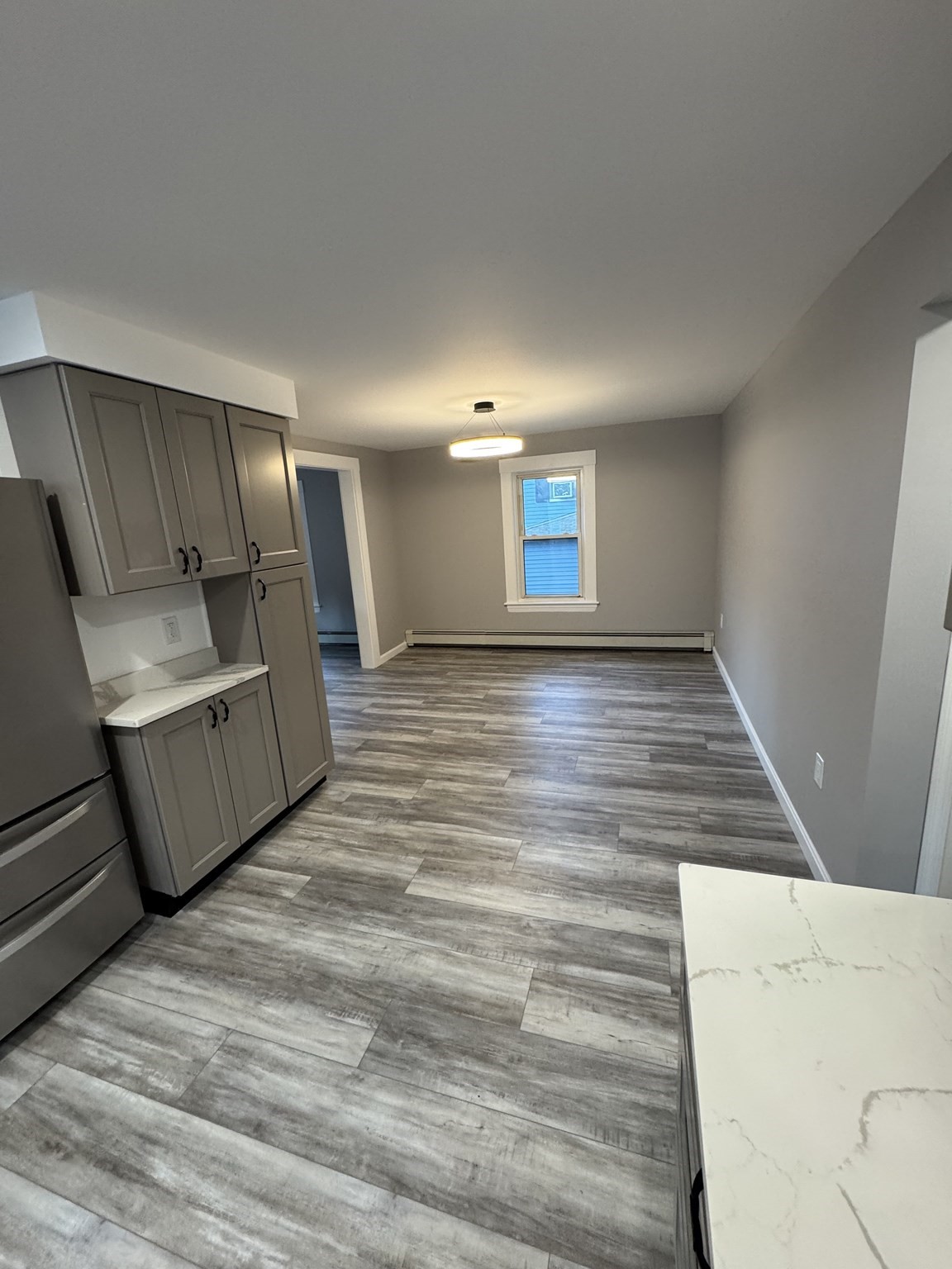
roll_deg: +3.7
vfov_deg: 102.1
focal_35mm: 14
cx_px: 476
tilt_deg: -13.5
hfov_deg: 85.7
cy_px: 634
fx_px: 513
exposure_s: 1/60
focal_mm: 2.22
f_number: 2.2
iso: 250
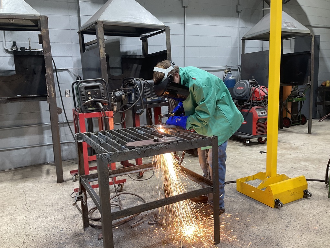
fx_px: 276
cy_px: 124
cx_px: 165
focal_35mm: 29
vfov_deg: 48.2
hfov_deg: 61.7
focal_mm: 3
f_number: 1.8
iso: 40
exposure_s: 1/60
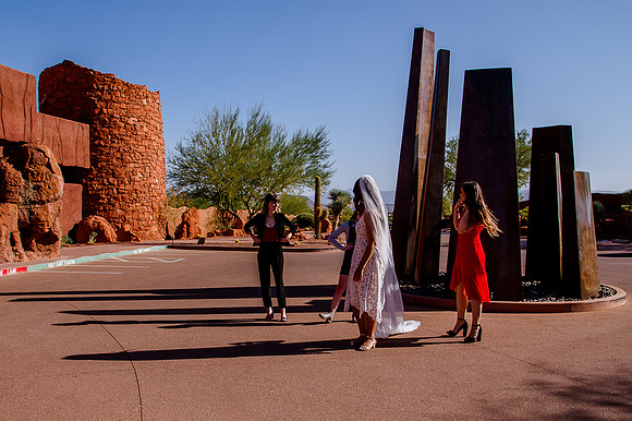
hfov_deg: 54.2
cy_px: 271
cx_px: 280
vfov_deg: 37.4
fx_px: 616
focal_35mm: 35
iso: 125
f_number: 10
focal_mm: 24
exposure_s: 1/250
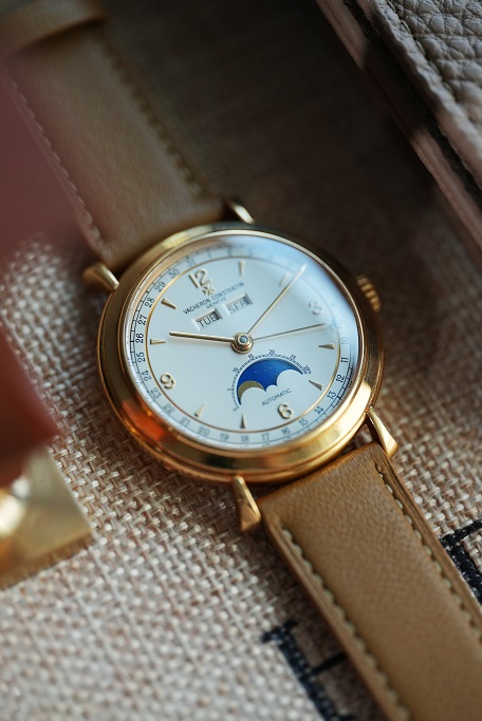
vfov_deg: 19.4
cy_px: 360
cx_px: 241
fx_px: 2106
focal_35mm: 105
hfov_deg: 13.1
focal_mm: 105
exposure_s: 1/250
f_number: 2.8
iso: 1000
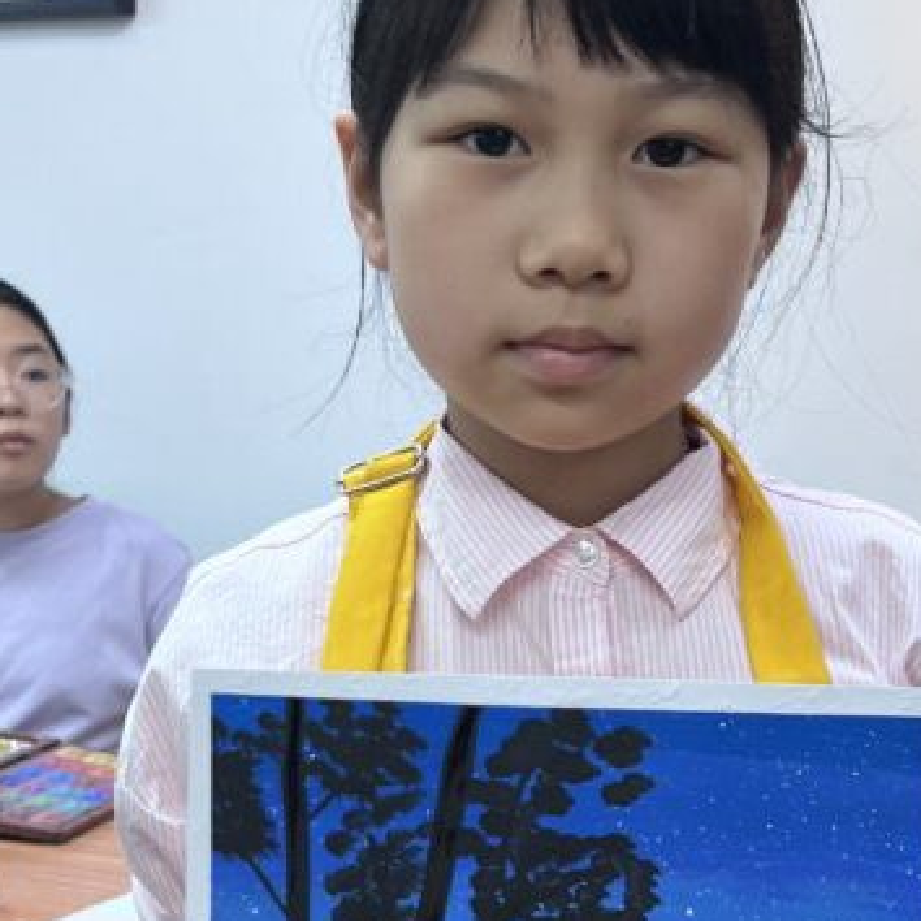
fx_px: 1957
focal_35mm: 65
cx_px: 507
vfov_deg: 26.4
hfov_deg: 26.5
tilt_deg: -6.1
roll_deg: -1.0
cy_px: 570
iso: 32
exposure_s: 1/100
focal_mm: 5.7
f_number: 1.5
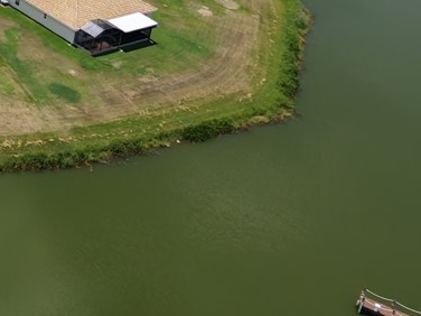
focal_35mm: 68
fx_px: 827
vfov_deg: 19.2
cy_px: -145
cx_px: -348
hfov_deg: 20.1
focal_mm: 3.05
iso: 250
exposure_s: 1/3000
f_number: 2.2
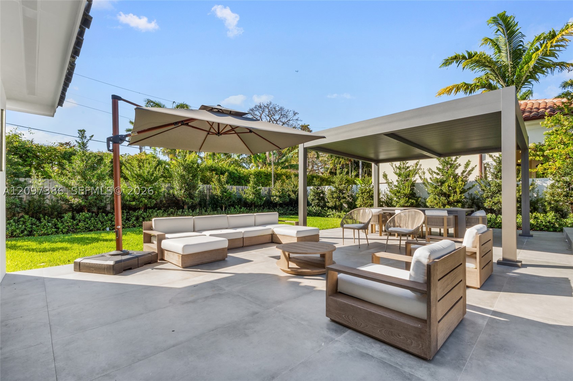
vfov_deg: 73.7
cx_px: 286
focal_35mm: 16
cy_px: 190
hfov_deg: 96.7
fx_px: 255
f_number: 16
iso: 250
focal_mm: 16
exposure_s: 1/200
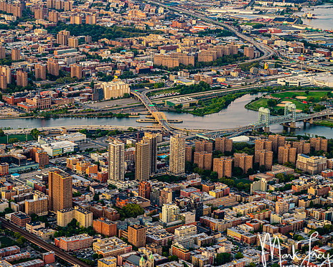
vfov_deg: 16.0
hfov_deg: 19.9
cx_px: 131
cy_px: 138
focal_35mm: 96
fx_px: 947
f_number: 2.8
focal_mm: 75
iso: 1250
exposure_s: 1/400
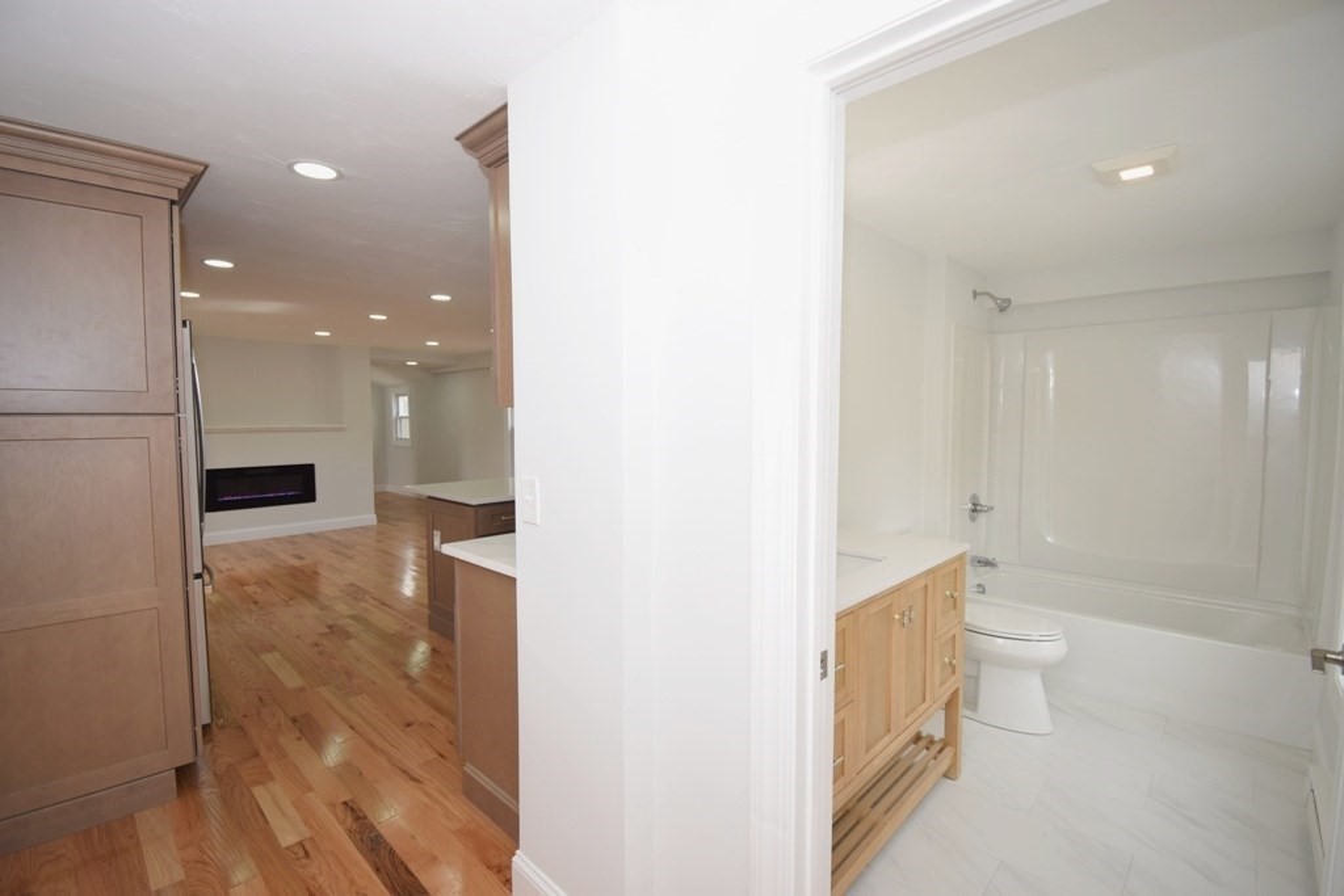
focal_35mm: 15
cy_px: 448
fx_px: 560
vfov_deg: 77.3
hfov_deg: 100.4
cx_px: 672
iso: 250
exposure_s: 1/125
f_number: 5.6
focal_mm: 10
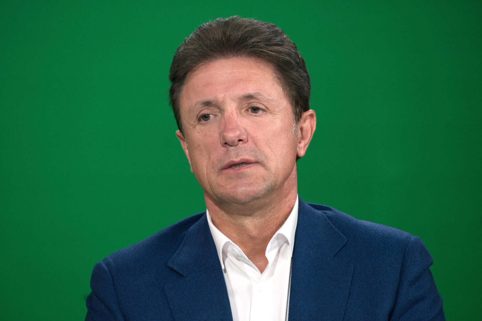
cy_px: 160
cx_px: 241
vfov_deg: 6.9
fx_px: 2677
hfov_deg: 10.3
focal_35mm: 200
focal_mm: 200
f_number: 5
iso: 2000
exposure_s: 1/250
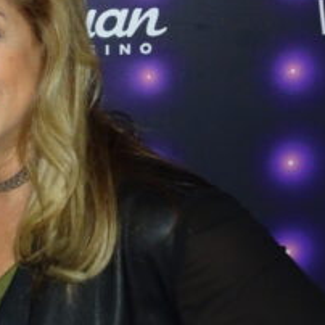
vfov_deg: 12.7
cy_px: 162
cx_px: -60
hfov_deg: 12.5
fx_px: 1455
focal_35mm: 137
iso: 640
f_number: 4.5
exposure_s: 1/60
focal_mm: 9.52
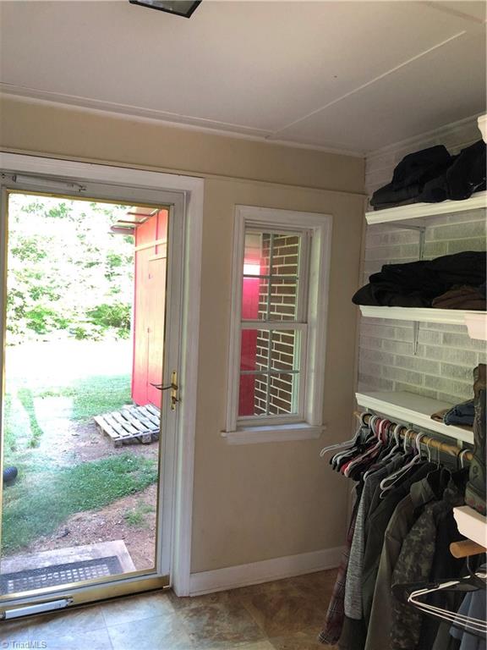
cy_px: 325
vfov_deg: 63.4
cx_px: 244
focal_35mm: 28
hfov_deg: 49.7
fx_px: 525
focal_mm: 3.99
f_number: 1.8
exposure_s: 1/30
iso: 25
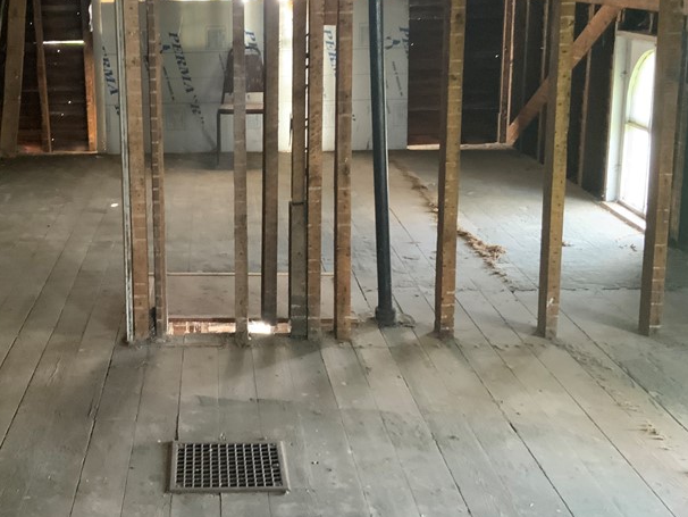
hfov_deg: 38.3
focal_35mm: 49
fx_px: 974
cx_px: 210
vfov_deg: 29.5
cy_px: 168
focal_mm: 3
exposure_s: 1/38
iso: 320
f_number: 1.8
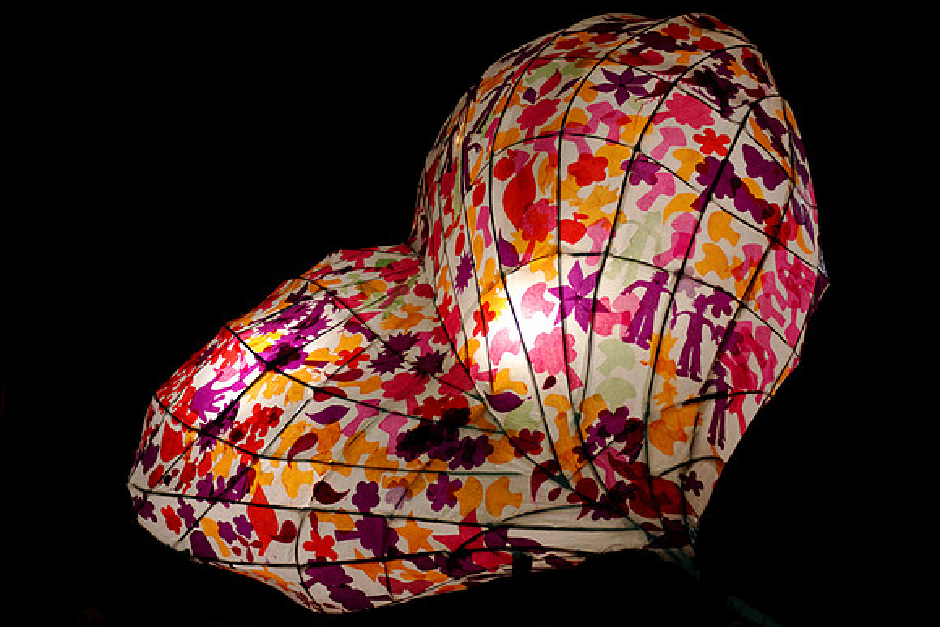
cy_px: 314
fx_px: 1567
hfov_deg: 33.4
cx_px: 470
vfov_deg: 22.6
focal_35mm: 60
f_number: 2.8
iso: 1000
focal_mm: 40
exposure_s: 1/80
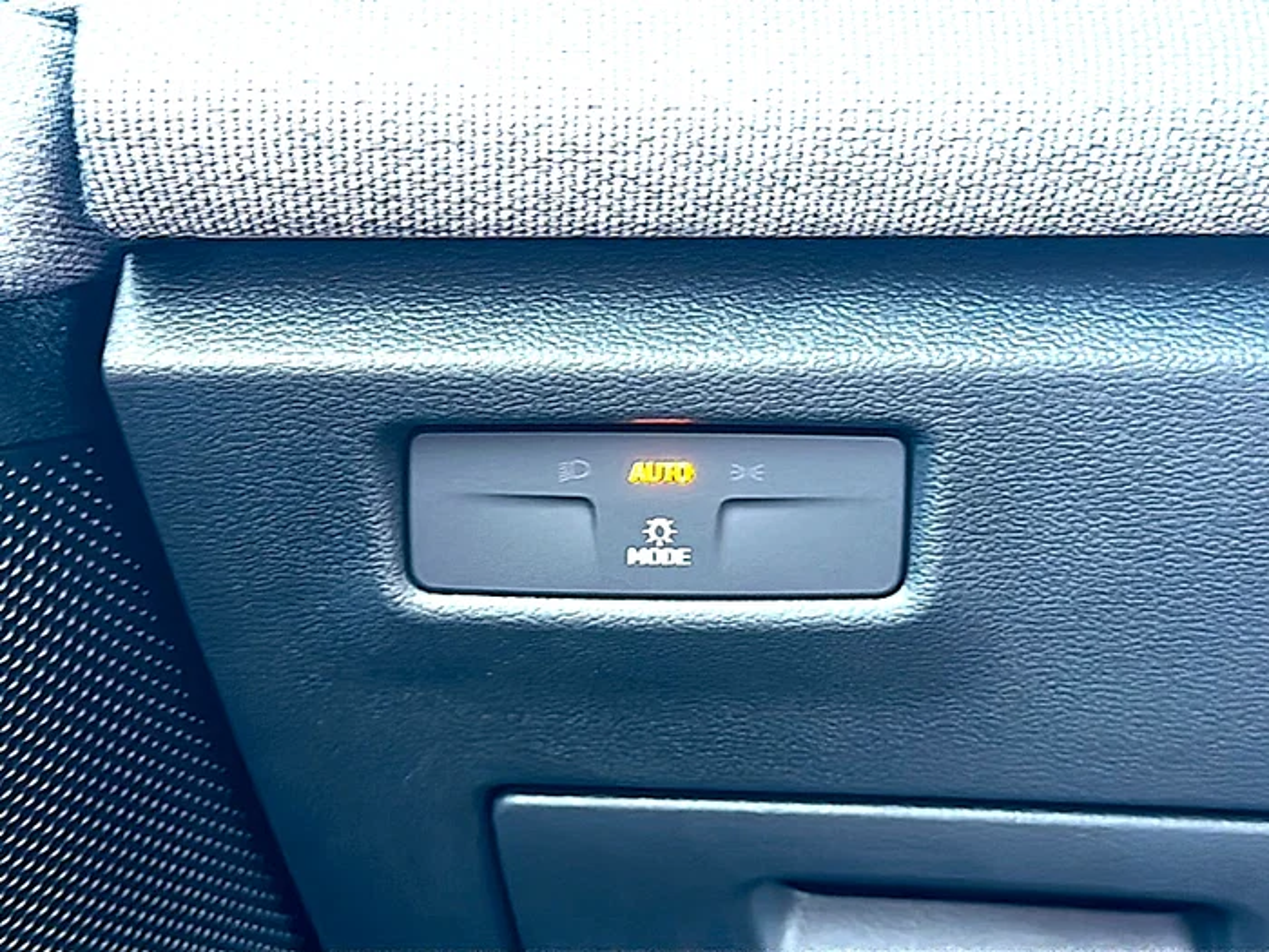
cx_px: 634
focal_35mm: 45
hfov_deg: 42.1
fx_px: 1650
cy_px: 476
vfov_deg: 32.2
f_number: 1.78
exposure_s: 1/41
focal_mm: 6.86
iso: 160
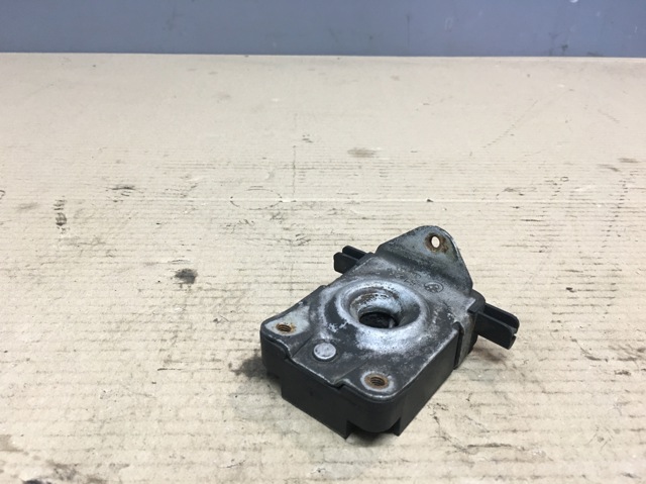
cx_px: 323
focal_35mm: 29
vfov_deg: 48.2
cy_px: 242
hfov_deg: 61.7
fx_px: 541
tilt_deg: -28.4
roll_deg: -1.7
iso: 64
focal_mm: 4.15
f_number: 2.2
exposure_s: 1/33
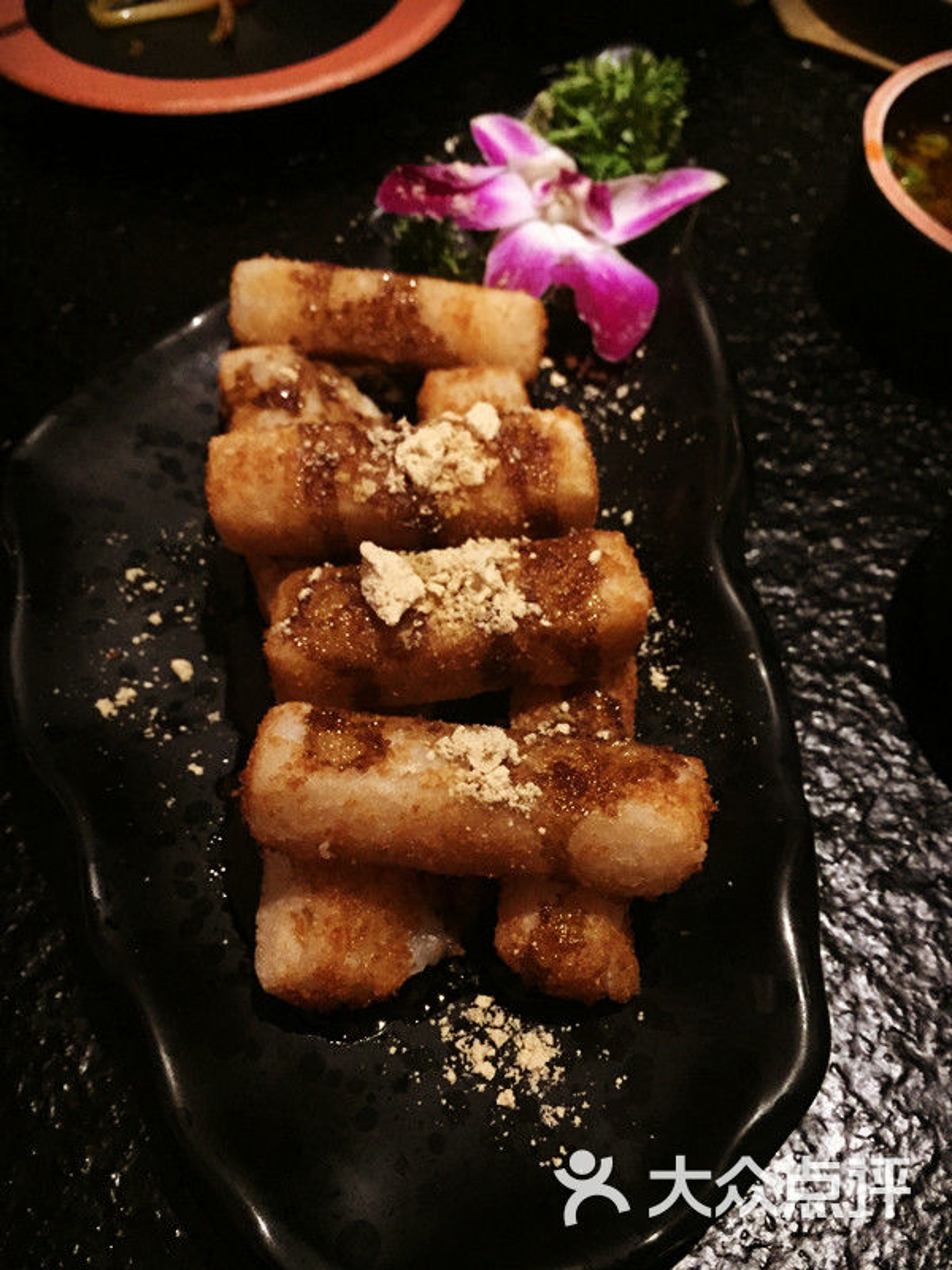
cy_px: 635
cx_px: 476
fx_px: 1063
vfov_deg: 61.7
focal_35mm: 29
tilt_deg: -54.5
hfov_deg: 48.2
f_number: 2.2
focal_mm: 4.15
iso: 320
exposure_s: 1/17
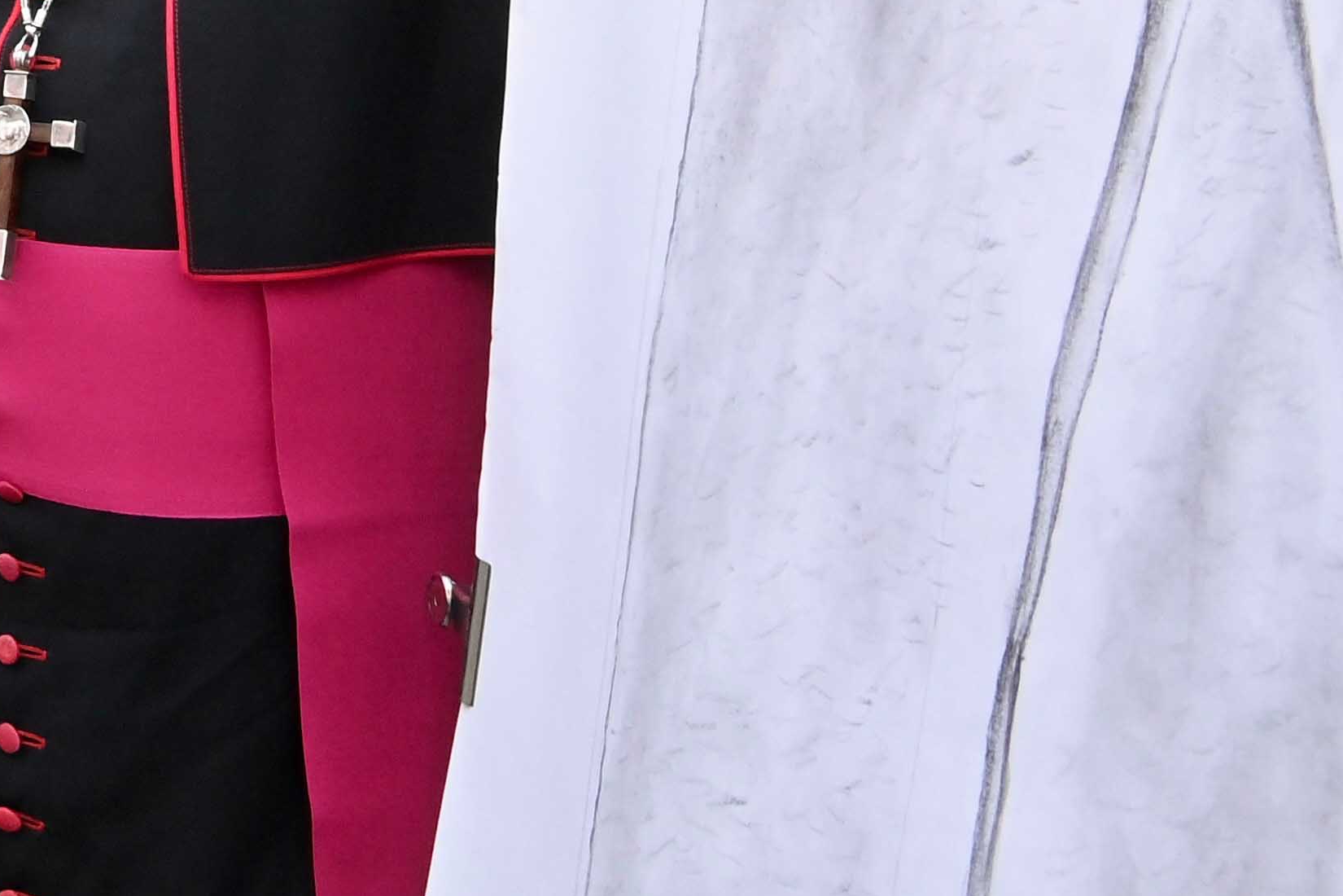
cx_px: -597
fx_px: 3022
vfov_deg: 15.2
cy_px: -567
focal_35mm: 81
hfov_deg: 21.5
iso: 3200
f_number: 14
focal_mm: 24
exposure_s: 1/250
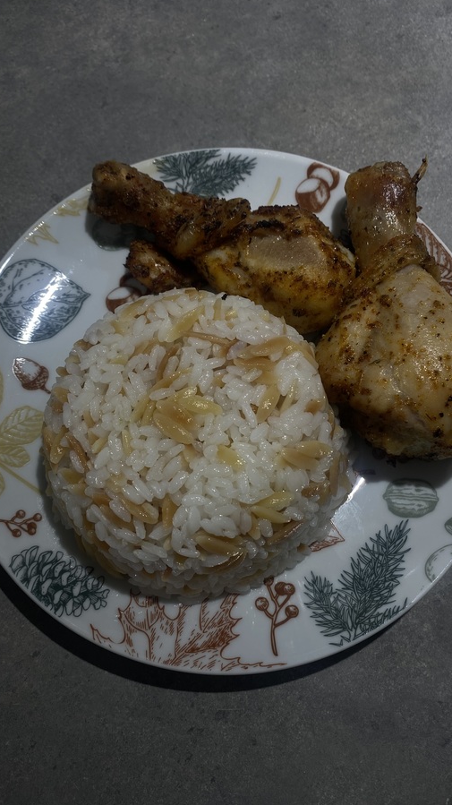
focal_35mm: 29
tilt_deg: -72.1
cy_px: 406
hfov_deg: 40.1
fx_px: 619
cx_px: 224
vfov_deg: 66.1
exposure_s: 1/135
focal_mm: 4.25
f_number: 1.8
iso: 32
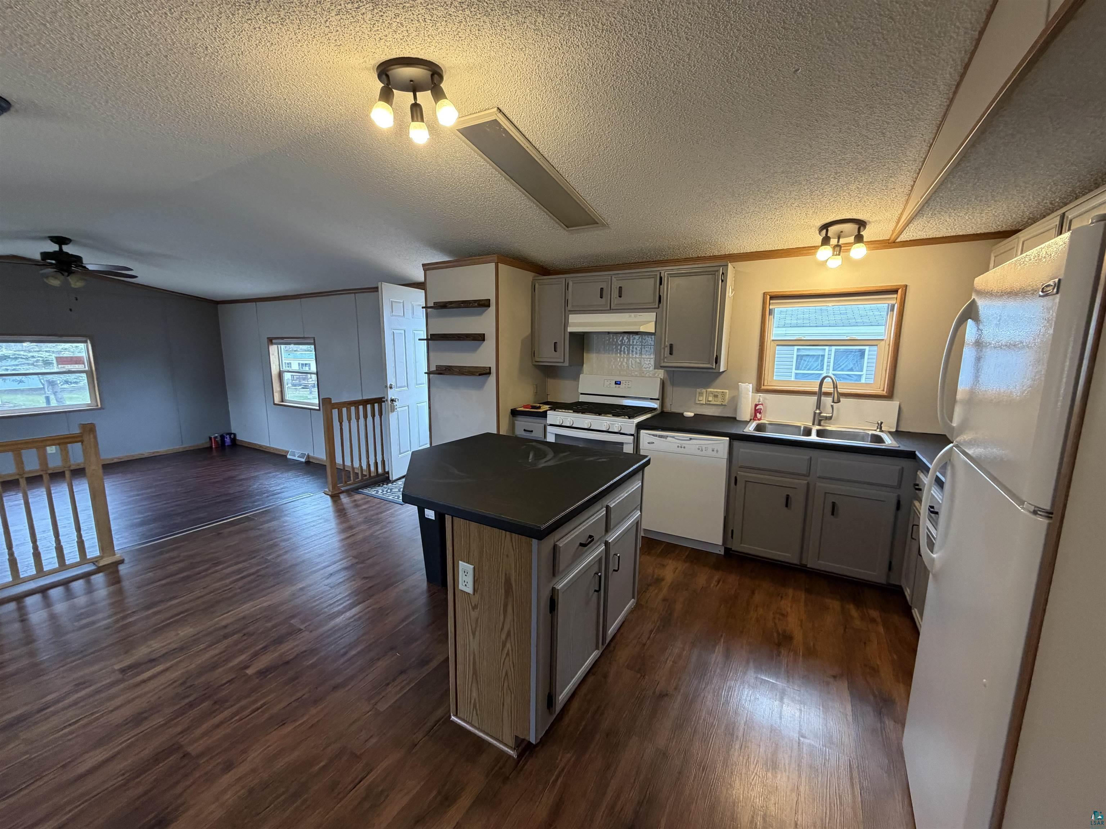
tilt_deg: -8.8
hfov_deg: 102.1
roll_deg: -0.1
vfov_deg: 85.7
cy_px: 414
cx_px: 553
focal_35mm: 14
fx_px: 447
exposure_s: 1/106
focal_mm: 2.22
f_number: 2.2
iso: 320
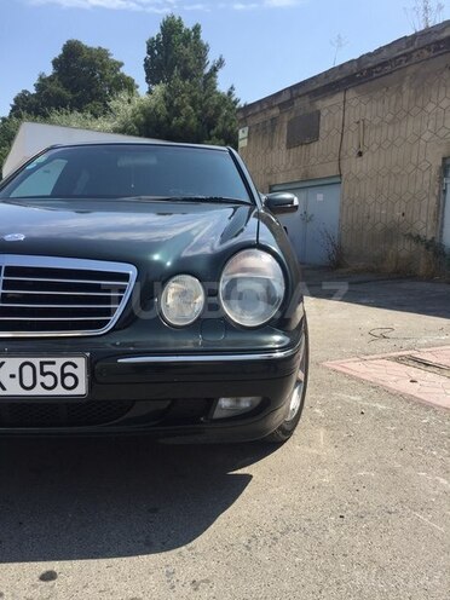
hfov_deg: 48.2
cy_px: 300
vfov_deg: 61.7
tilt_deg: -6.8
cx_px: 225
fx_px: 503
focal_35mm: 29
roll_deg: -1.3
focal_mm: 4.15
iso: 32
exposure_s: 1/1412
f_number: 2.2
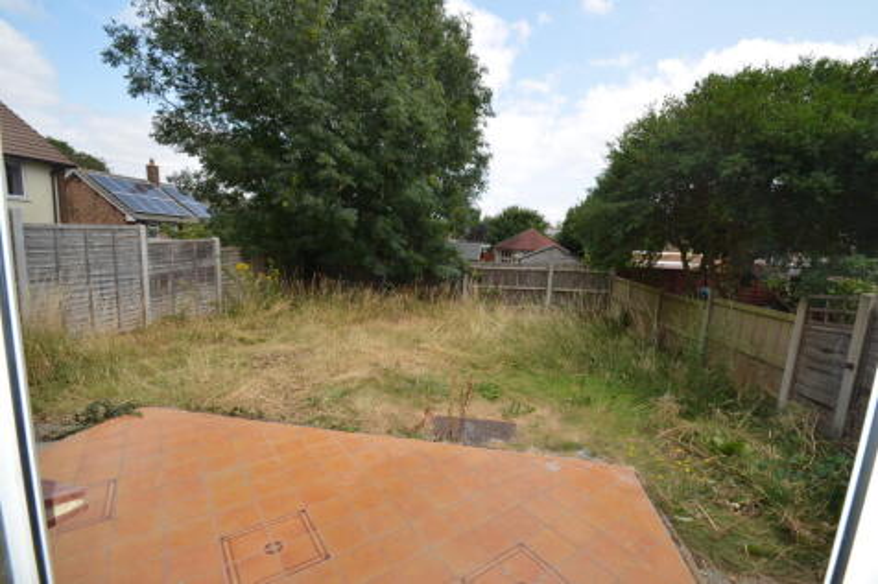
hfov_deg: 100.4
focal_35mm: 15
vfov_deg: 77.3
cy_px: 292
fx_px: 366
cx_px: 439
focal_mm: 10
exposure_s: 1/200
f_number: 8
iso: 100
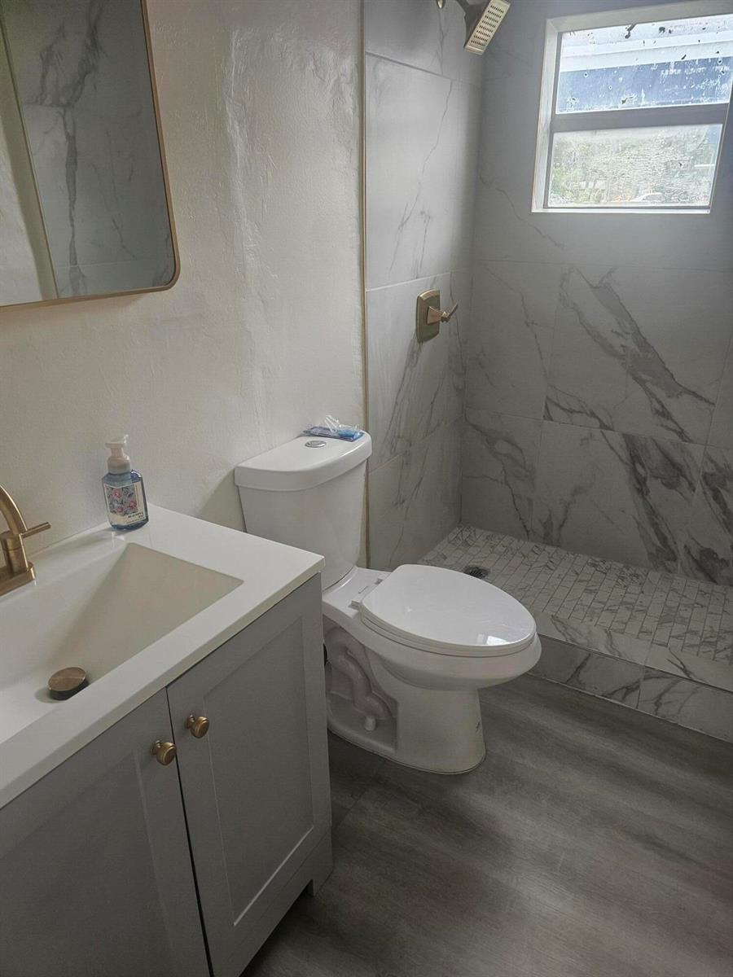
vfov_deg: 73.9
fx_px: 649
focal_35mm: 23
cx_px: 366
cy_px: 488
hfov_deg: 58.9
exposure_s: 1/180
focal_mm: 6.3
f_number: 1.7
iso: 125
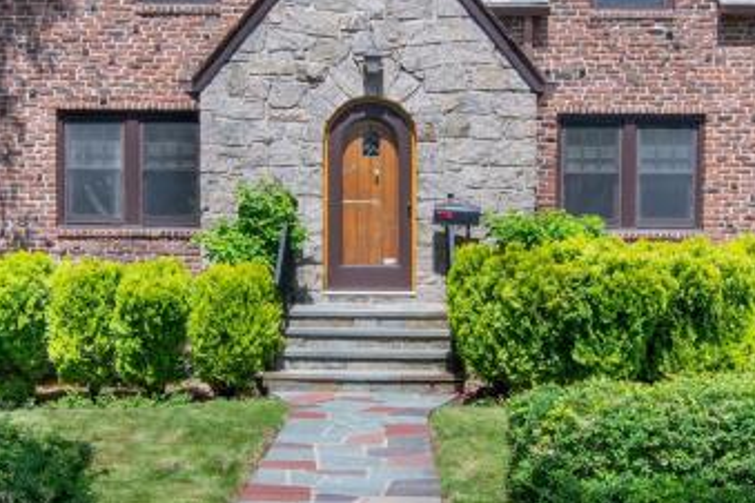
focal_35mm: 51
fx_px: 1069
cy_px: 122
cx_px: 388
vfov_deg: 26.1
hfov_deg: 38.9
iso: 640
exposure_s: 1/250
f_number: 14
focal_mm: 16
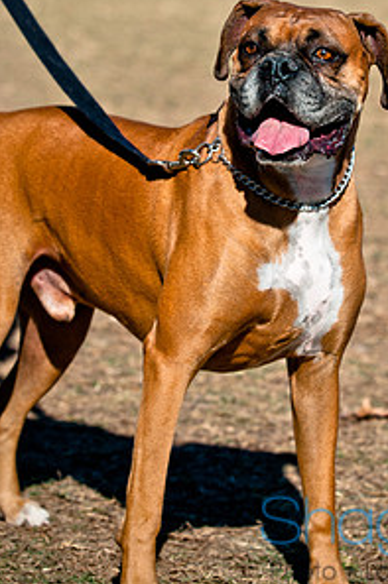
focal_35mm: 209
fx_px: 3390
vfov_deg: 9.8
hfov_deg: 6.5
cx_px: 277
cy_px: 177
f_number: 5
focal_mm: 92
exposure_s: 1/1600
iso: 200
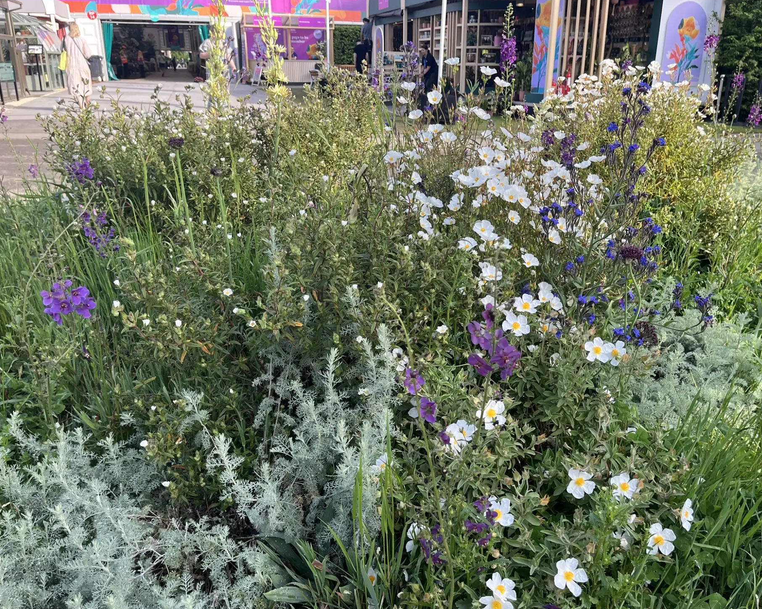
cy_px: 309
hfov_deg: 62.2
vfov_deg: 51.5
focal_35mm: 28
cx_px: 400
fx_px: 631
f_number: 1.6
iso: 50
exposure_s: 1/539
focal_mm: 5.1
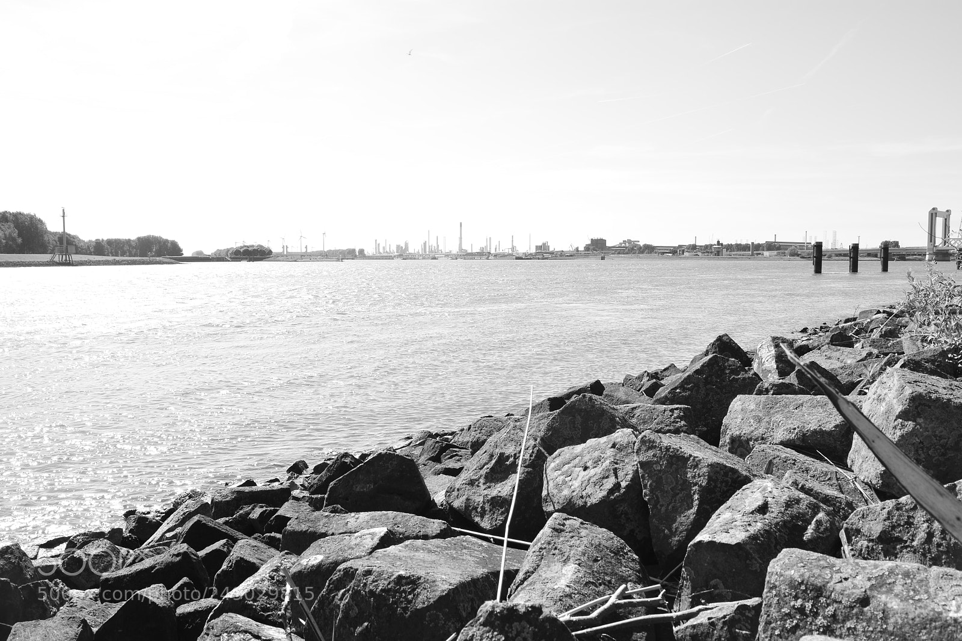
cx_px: 481
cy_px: 320
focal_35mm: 27
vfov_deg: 47.9
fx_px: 721
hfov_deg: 67.4
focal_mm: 18
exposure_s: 1/80
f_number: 11
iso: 100
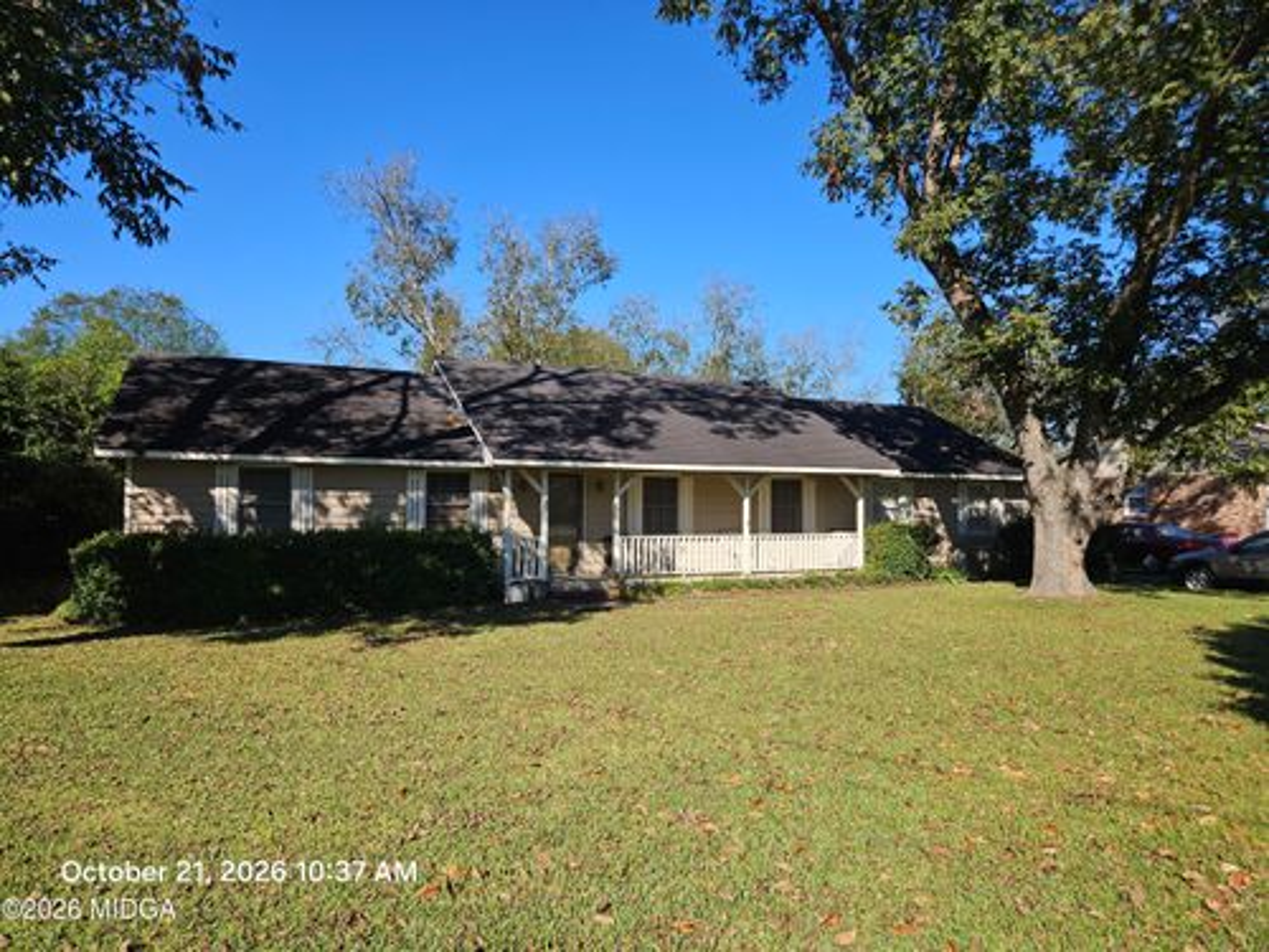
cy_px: 476
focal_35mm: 23
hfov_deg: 73.9
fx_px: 843
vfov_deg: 58.9
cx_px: 634
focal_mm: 5.4
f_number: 1.8
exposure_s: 1/1614
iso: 25
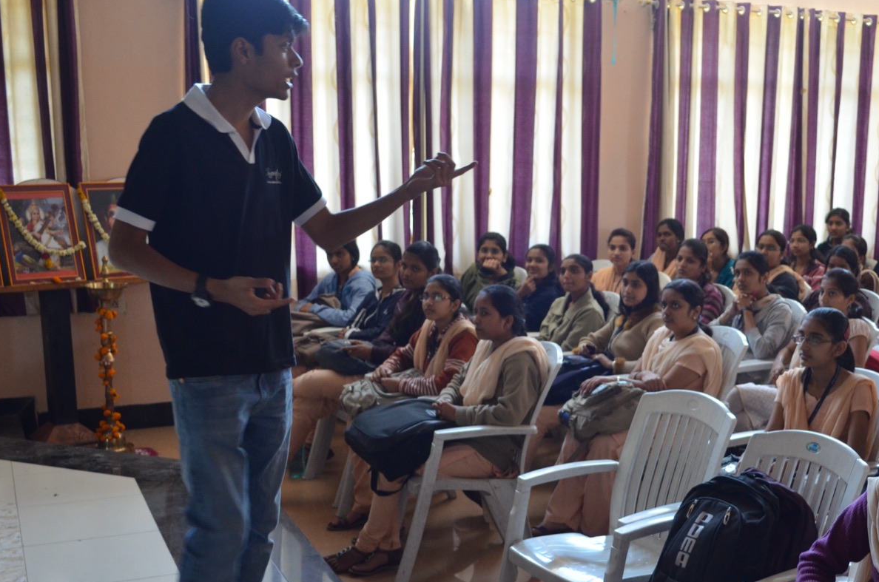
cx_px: 575
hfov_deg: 39.3
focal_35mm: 50
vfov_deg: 26.8
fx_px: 1218
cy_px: 377
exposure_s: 1/30
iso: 900
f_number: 3.8
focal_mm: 22
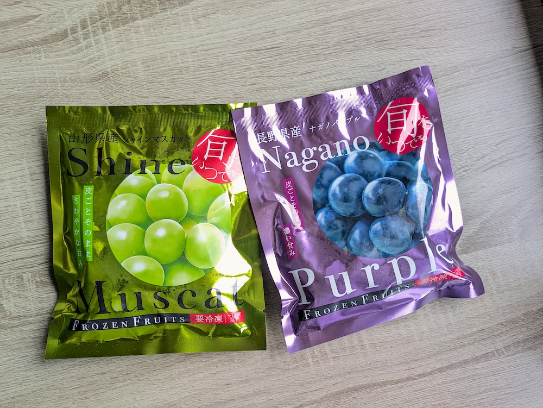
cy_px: 204
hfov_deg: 69.4
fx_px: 392
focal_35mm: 25
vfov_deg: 54.9
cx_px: 272
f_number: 1.89
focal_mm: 5.43
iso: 107
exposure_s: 1/120
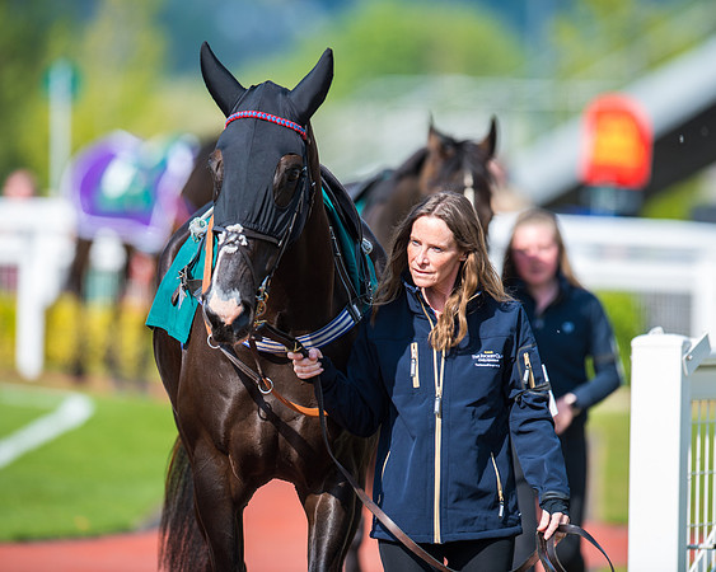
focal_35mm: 451
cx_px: 358
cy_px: 286
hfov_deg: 4.3
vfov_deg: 3.4
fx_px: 9554
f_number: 5
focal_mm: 400
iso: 160
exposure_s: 1/800
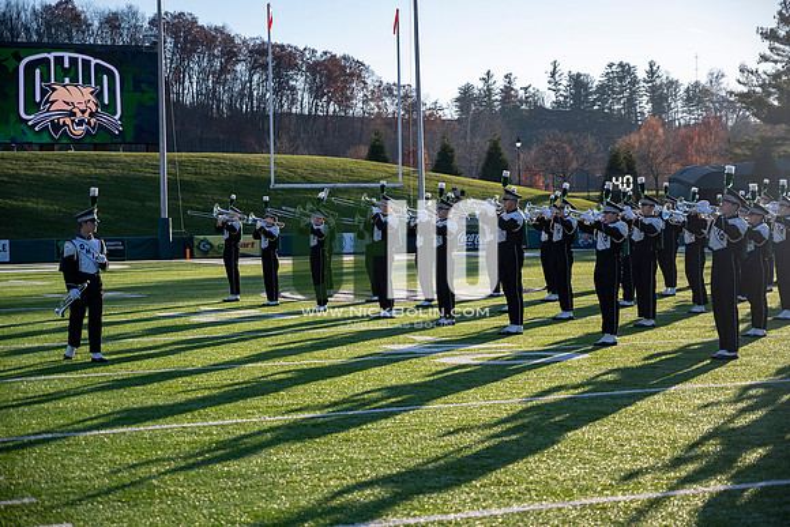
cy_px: 264
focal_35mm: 70
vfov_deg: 19.5
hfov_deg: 28.8
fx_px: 1536
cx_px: 395
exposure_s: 1/800
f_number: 4
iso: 160
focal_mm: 70
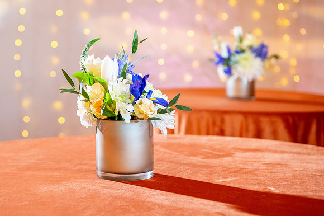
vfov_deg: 15.2
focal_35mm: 90
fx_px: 811
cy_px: 108
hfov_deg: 22.6
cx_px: 121
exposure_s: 1/100
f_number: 5
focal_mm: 70
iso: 2500
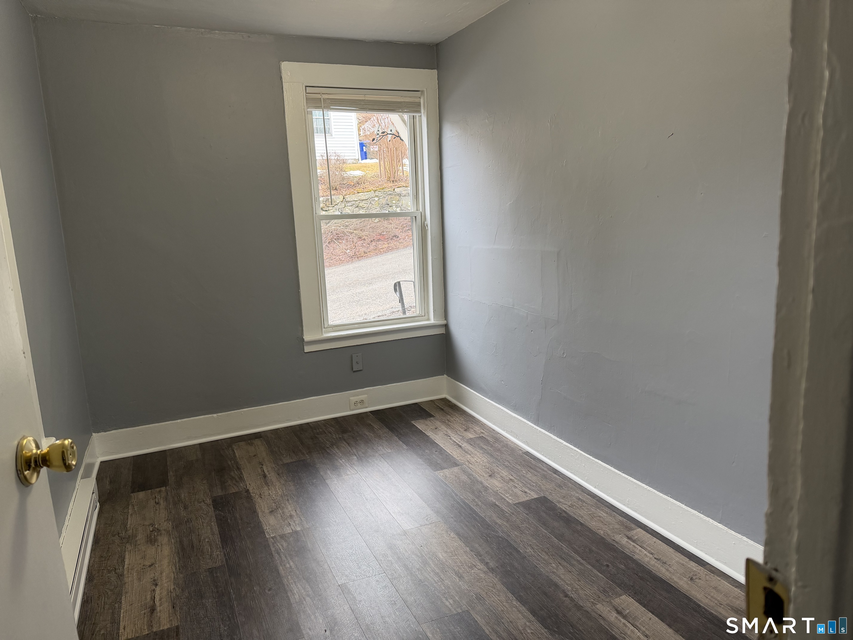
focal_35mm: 24
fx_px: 591
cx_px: 426
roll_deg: +3.7
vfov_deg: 56.8
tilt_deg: -10.2
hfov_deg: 71.6
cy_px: 320
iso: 200
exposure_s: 1/121
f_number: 1.78
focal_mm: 6.76
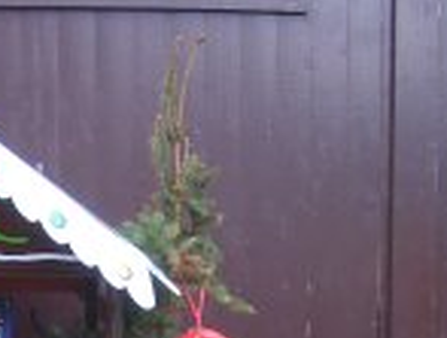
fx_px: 1385
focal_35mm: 107
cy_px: 512
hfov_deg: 17.9
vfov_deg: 13.1
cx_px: 9
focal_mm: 5.8
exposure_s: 1/60
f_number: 2.6
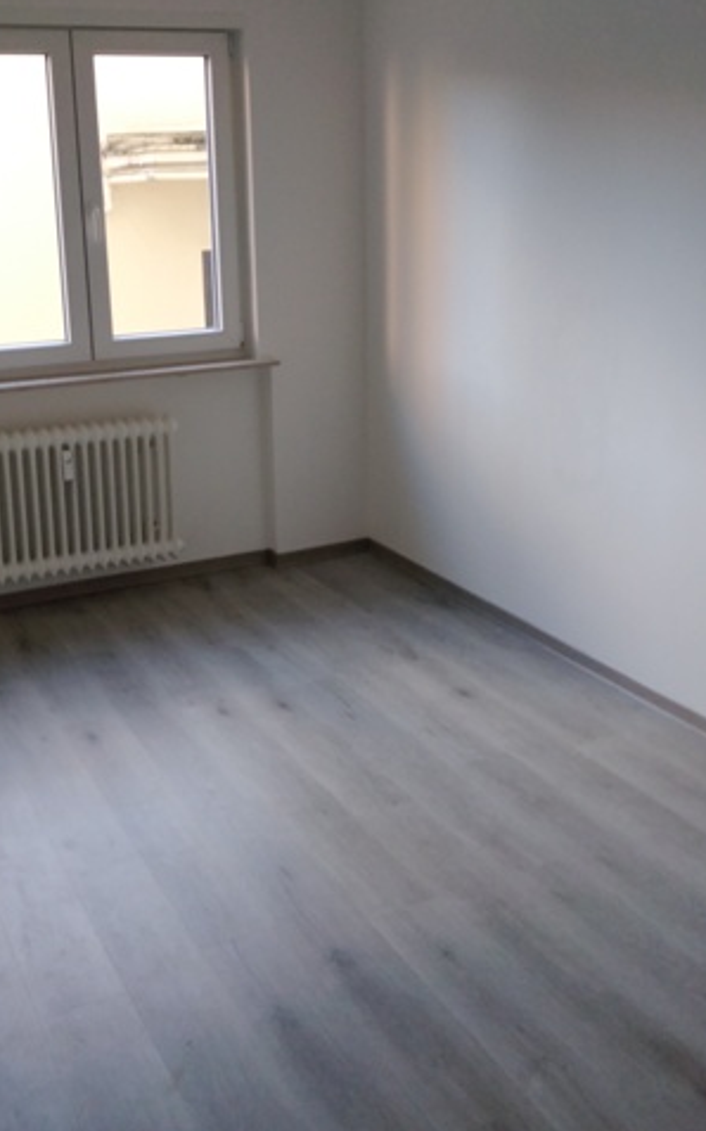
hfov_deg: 34.3
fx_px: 1139
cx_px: 277
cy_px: 455
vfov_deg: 52.4
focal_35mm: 37
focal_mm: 3.6
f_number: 1.8
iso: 123
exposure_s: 1/25
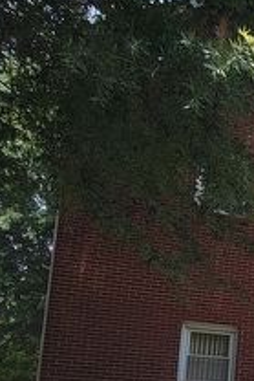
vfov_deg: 35.3
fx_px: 549
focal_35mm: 52
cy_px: 361
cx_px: 446
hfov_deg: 19.8
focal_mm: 2.2
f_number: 2.2
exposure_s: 1/1167
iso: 50
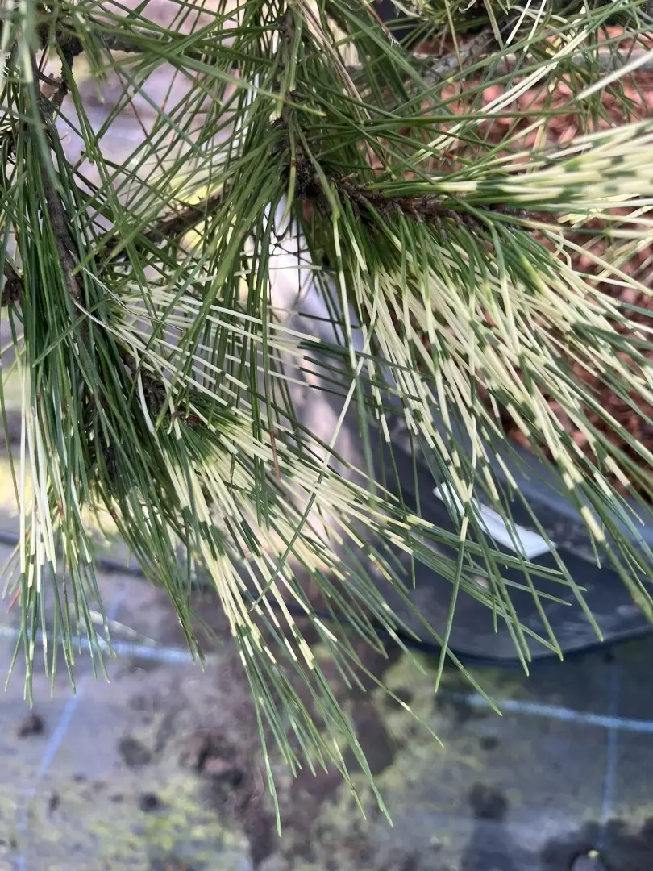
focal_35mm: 26
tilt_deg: -59.5
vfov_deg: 67.3
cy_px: 436
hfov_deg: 53.1
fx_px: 654
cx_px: 326
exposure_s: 1/101
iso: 125
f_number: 1.6
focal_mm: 5.1
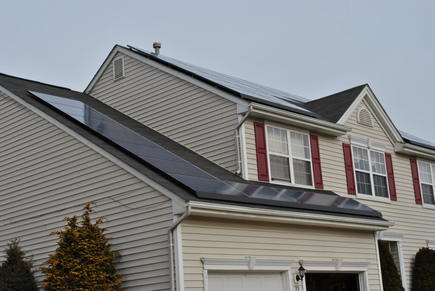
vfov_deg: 23.8
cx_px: 218
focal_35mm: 57
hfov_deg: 35.0
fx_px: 689
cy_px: 146
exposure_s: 1/250
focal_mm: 38
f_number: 8
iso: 100
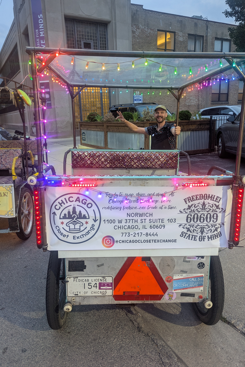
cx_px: 126
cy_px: 181
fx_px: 265
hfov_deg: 49.5
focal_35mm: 26
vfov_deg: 69.4
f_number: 1.85
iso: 77
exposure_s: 1/30.8
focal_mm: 6.81
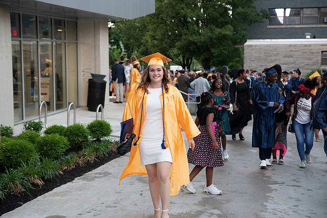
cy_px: 109
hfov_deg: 30.5
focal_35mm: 66
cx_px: 164
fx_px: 600
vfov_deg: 20.6
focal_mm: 66
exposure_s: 1/125
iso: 2000
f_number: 4
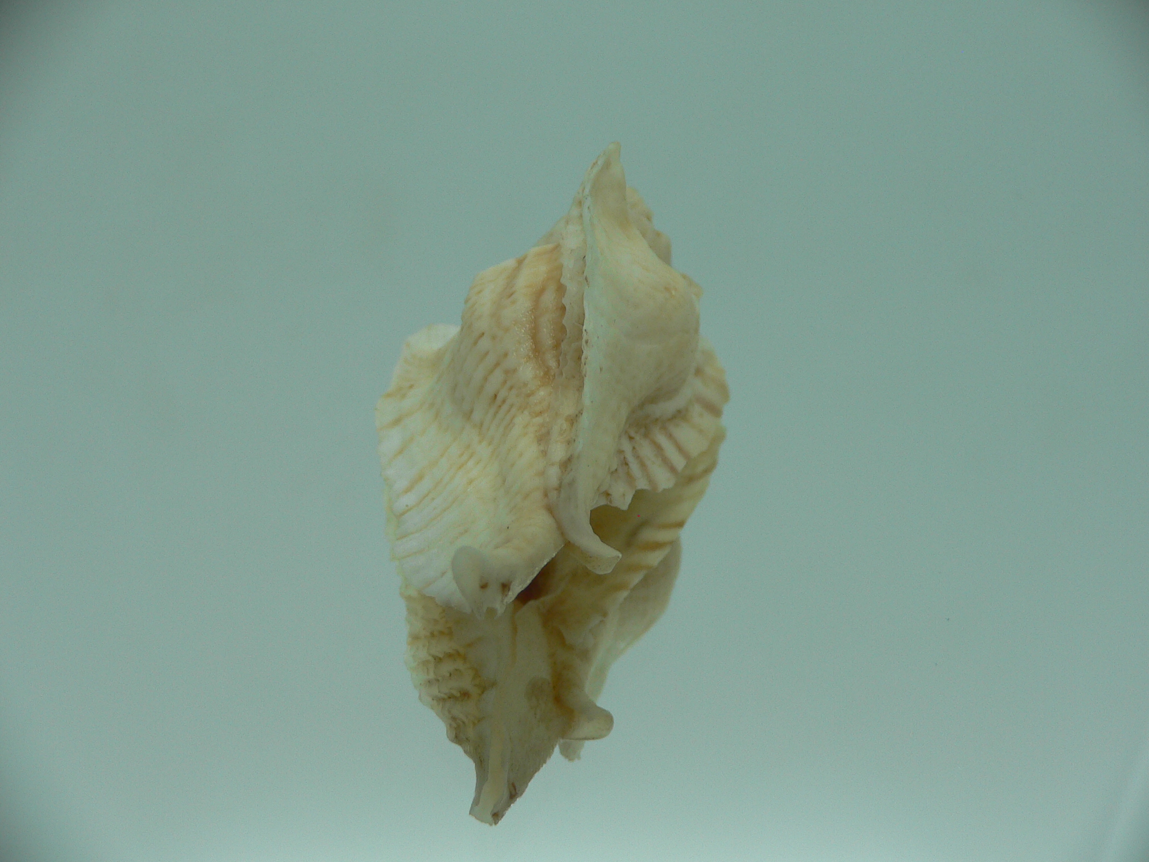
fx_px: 1162
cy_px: 431
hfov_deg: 52.6
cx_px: 574
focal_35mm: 35
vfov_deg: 40.7
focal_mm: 4.6
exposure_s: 1/80
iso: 80
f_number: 2.8
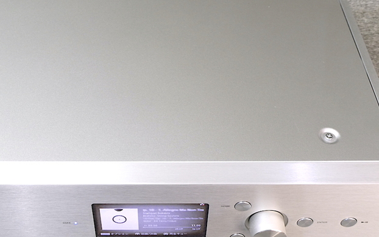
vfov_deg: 24.0
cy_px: 121
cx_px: 154
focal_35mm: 54
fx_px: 558
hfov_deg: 37.4
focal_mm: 5.8
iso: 100
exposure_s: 1/6
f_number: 3.6
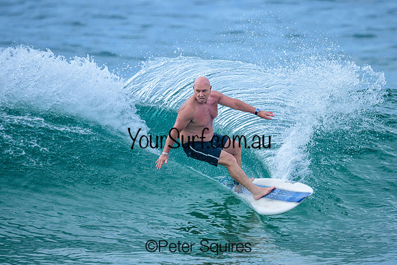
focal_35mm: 1073
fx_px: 11835
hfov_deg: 1.9
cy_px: 131
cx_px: 196
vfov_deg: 1.3
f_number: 6.3
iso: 450
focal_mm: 800
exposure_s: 1/3200
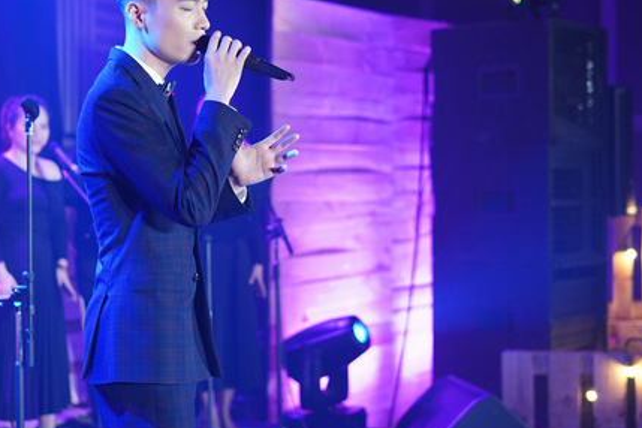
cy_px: 181
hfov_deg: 26.3
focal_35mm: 77
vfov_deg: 17.7
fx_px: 1373
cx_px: 295
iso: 2000
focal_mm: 50
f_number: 2
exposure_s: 1/160
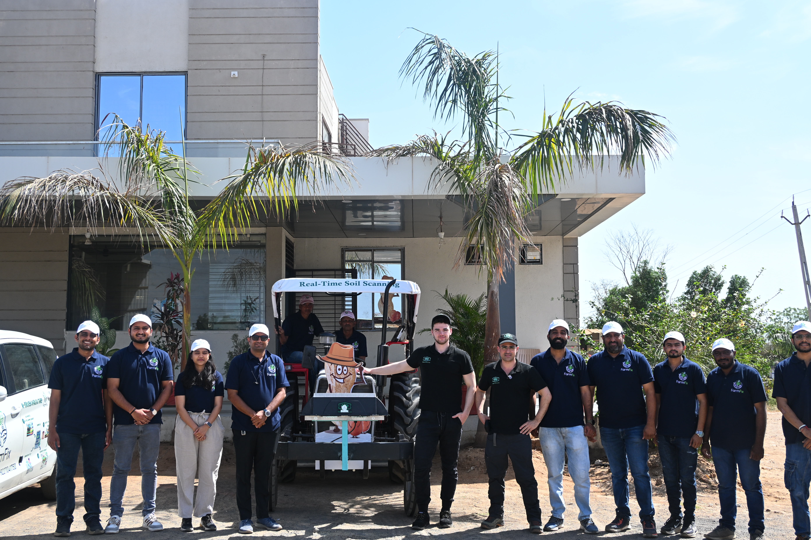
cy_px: 270
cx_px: 406
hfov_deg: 47.2
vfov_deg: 32.4
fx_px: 929
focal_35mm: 41
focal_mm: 27.5
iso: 100
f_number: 6.3
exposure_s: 1/320
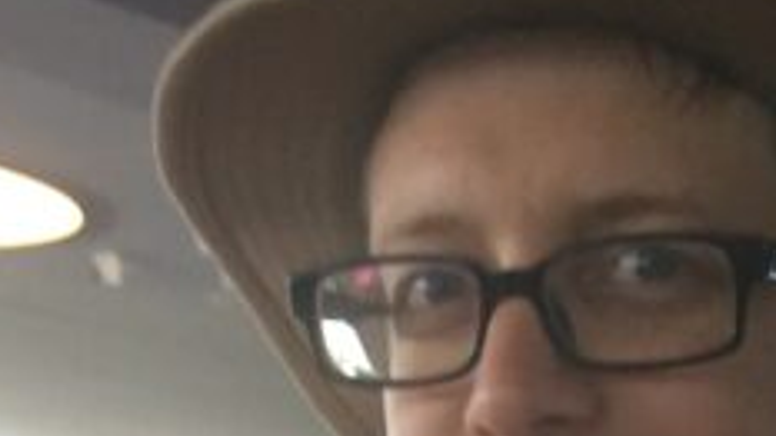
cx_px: 603
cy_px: 1554
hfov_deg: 15.4
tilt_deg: -13.9
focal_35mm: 139
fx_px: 2860
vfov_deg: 7.2
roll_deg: -5.2
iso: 64
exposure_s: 1/30
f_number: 2.2
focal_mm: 4.15
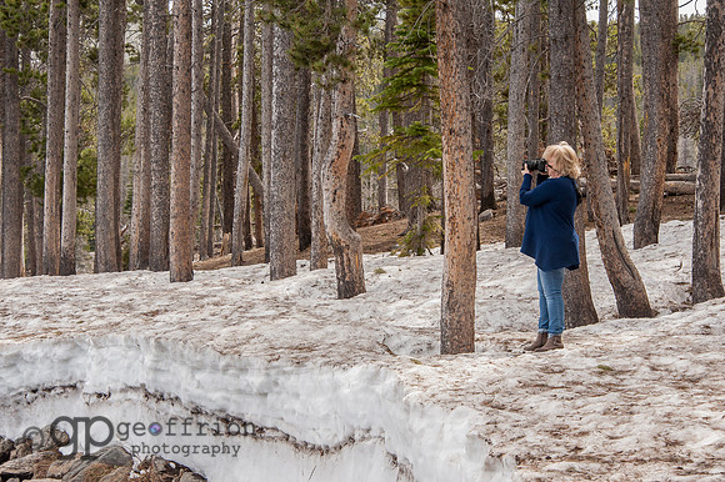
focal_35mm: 100
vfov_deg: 13.7
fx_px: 2013
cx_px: 362
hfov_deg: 20.4
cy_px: 241
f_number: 11
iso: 1000
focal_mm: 100
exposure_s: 1/125
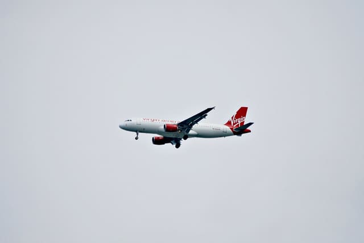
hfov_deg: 6.9
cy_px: 122
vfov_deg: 4.6
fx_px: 3036
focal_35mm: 300
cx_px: 182
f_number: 5.6
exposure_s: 1/2000
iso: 180
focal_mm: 200
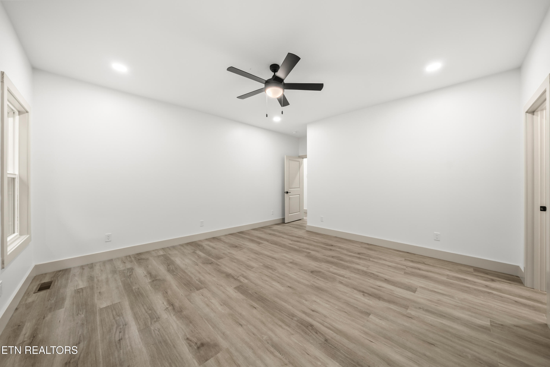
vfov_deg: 90.1
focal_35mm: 12
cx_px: 275
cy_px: 184
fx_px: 183
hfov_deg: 112.6
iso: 250
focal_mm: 12
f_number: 6.3
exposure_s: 1/1.67
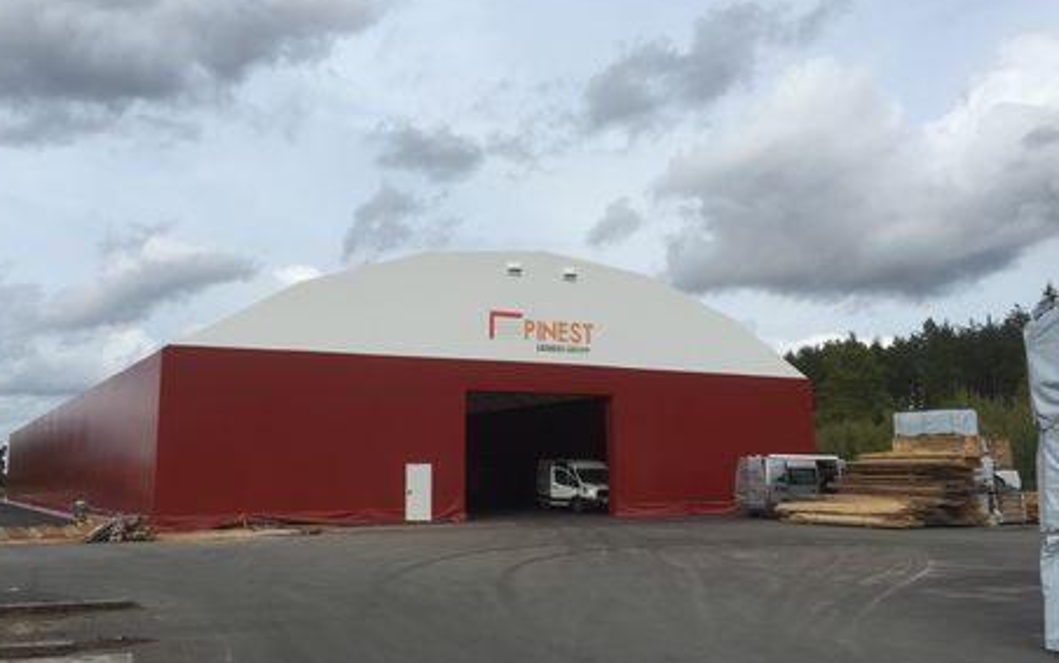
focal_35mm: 34
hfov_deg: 56.6
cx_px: 483
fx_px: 982
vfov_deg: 37.3
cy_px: 329
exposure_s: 1/1464
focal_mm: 4.15
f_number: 2.2
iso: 32
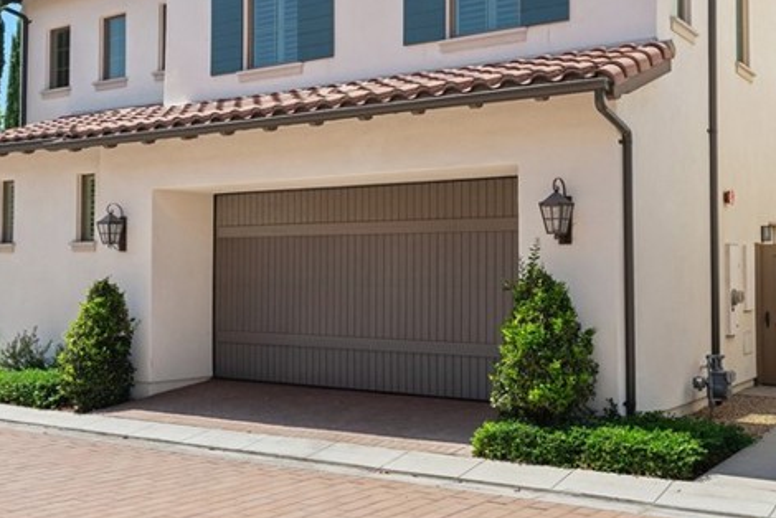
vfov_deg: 33.3
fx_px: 840
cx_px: 434
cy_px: 103
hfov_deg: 49.5
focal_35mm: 39
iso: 320
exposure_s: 1/320
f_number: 6.3
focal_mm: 17.9
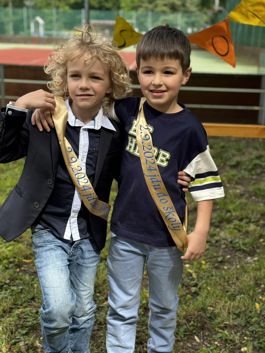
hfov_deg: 28.6
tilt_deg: -13.6
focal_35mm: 51
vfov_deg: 37.5
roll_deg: -0.9
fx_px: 521
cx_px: 135
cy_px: 170
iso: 64
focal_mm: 6.76
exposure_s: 1/627
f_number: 1.78
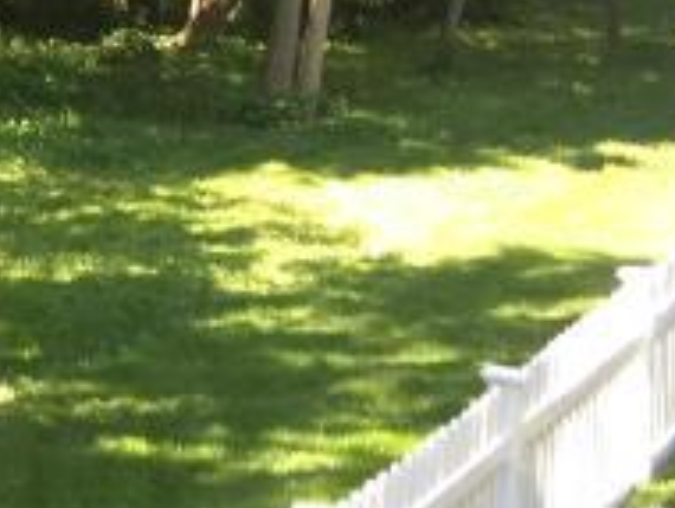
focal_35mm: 156
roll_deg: -2.3
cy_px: -231
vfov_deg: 9.3
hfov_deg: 11.0
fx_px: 3046
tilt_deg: -0.9
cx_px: -867
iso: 32
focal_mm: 4.15
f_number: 2.2
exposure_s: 1/120
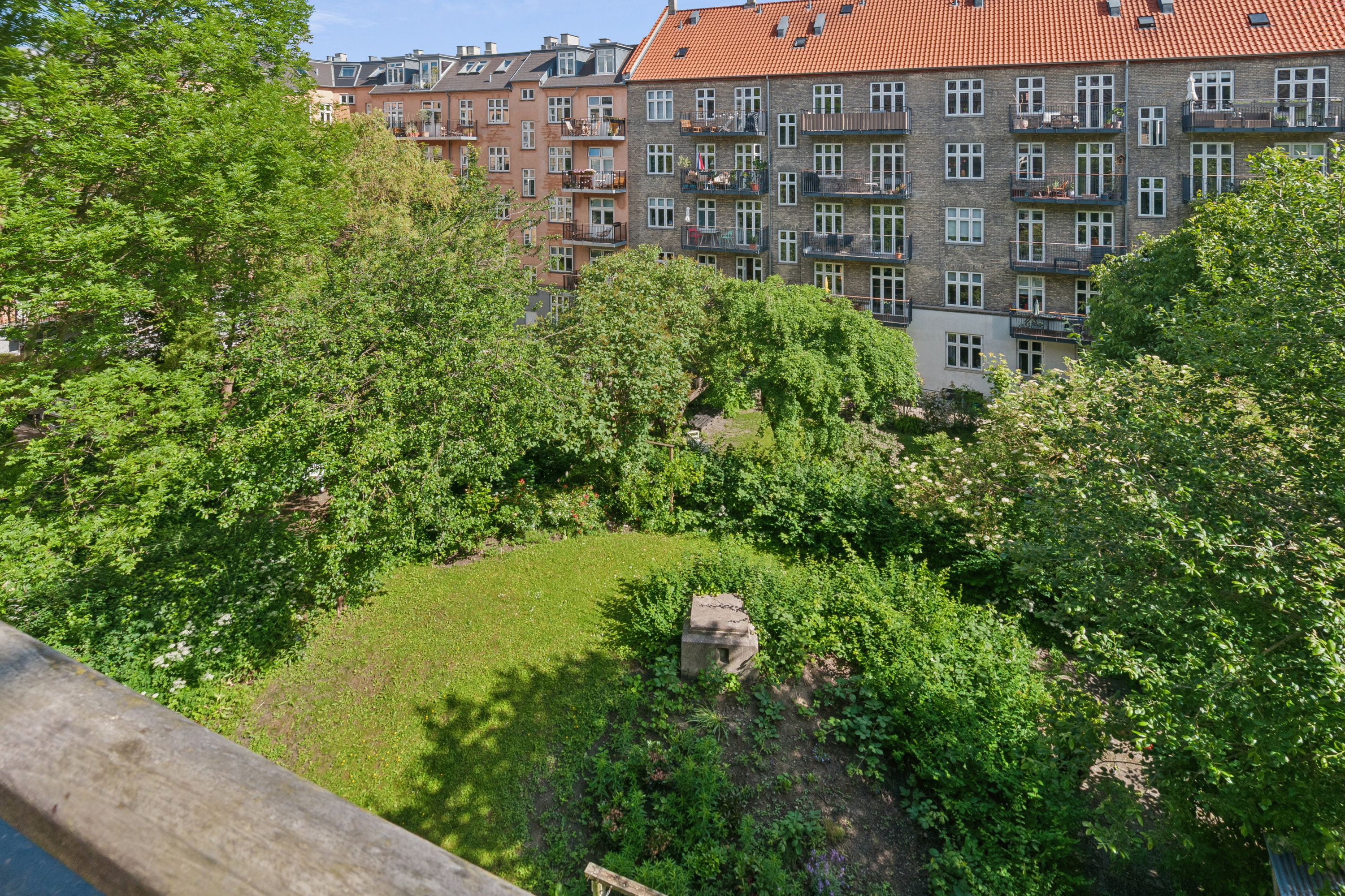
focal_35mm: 18
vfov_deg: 67.4
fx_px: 672
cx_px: 672
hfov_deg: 90.0
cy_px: 448
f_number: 10
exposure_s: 1/160
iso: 200
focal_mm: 12
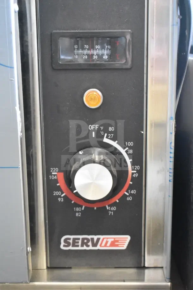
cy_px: 145
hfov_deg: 25.8
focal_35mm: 52
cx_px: 96
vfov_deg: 37.9
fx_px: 422
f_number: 4.5
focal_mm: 35
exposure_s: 1/60
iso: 11400
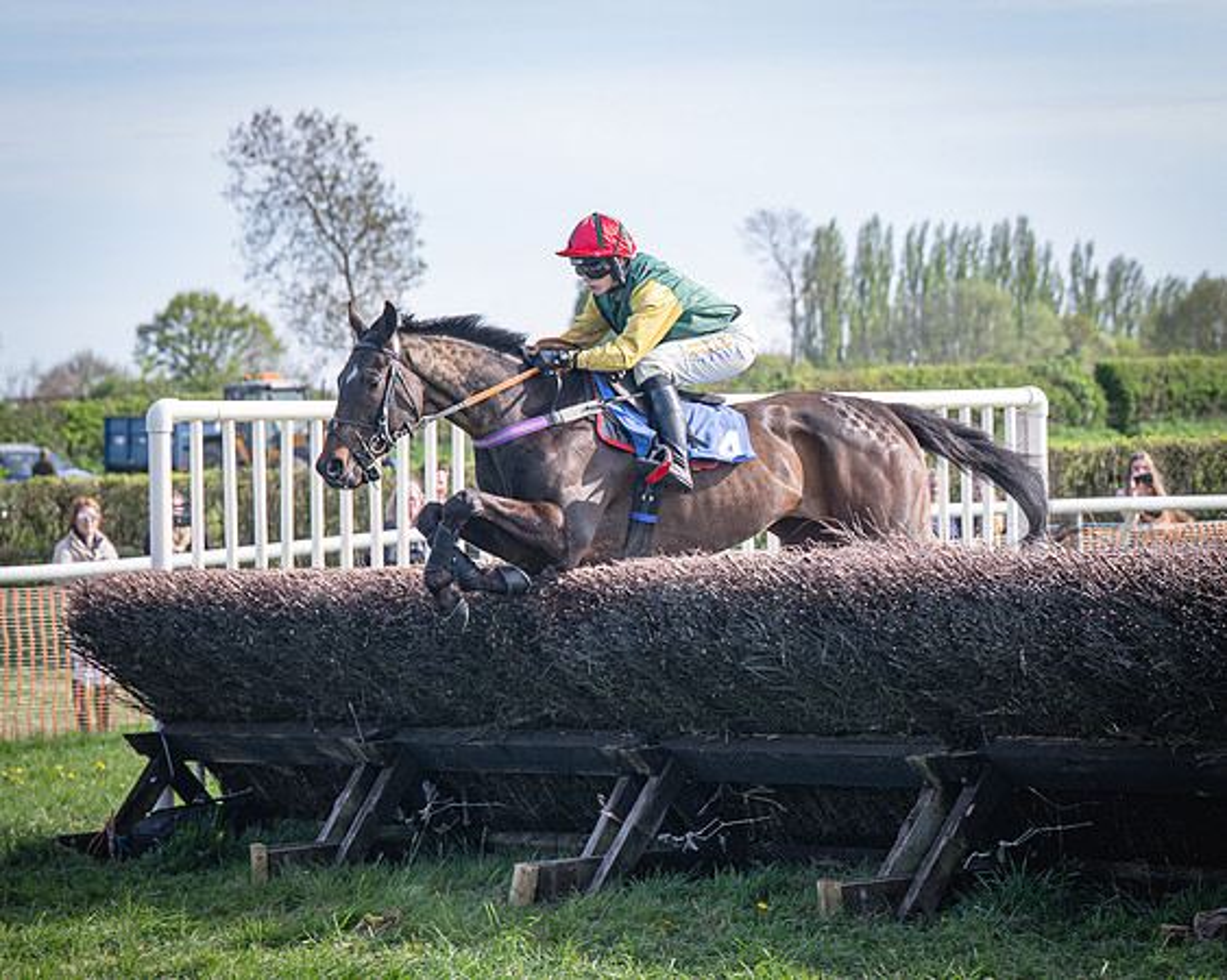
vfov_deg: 10.0
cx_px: 648
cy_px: 522
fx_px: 5590
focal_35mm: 154
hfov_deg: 12.5
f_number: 4
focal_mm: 80
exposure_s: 1/1600
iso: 400
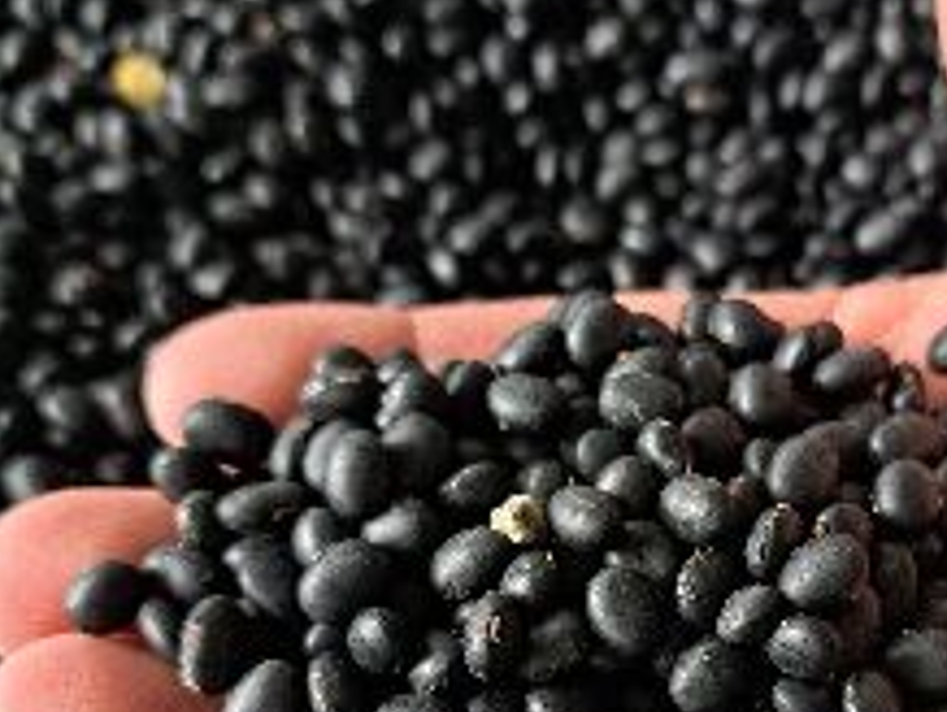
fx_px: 1205
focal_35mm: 44
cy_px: 595
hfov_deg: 42.2
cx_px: 652
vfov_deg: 31.8
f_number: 1.8
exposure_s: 1/60
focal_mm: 5.23
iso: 200
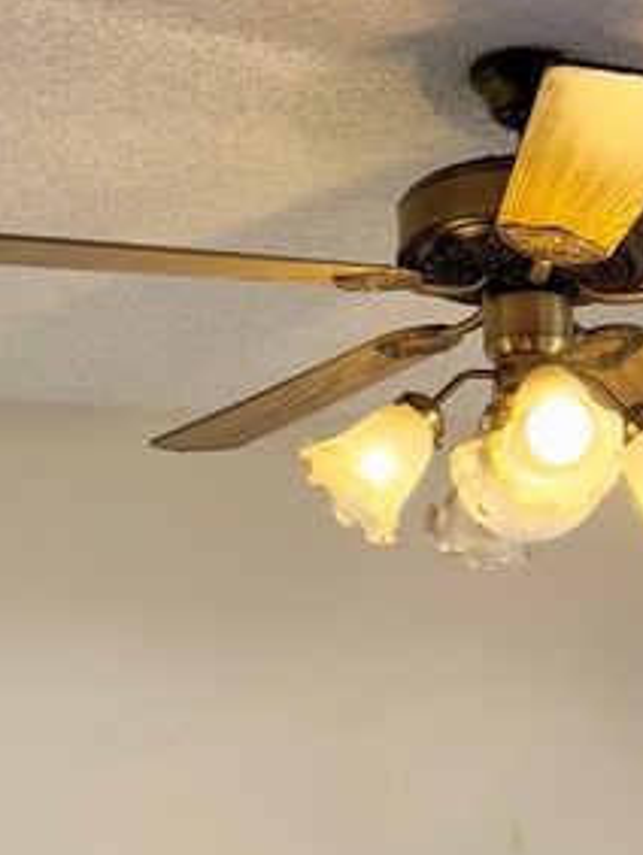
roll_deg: +0.8
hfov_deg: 16.9
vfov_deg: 20.7
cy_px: 1085
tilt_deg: -0.7
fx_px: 2151
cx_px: 482
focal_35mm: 87
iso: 80
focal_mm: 6.76
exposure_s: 1/148
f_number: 1.78
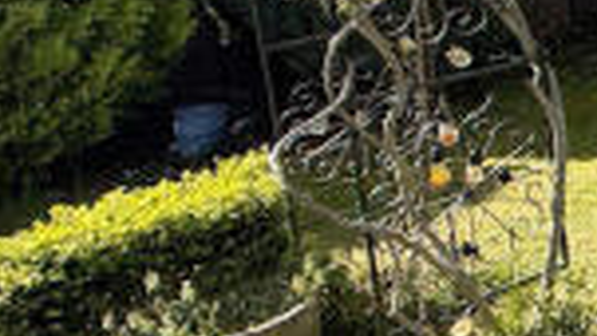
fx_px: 934
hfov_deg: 22.4
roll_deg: +0.9
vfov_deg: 19.1
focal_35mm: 59
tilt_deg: -5.8
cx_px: 1054
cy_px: -77
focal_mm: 2.22
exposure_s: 1/518
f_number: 2.2
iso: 64
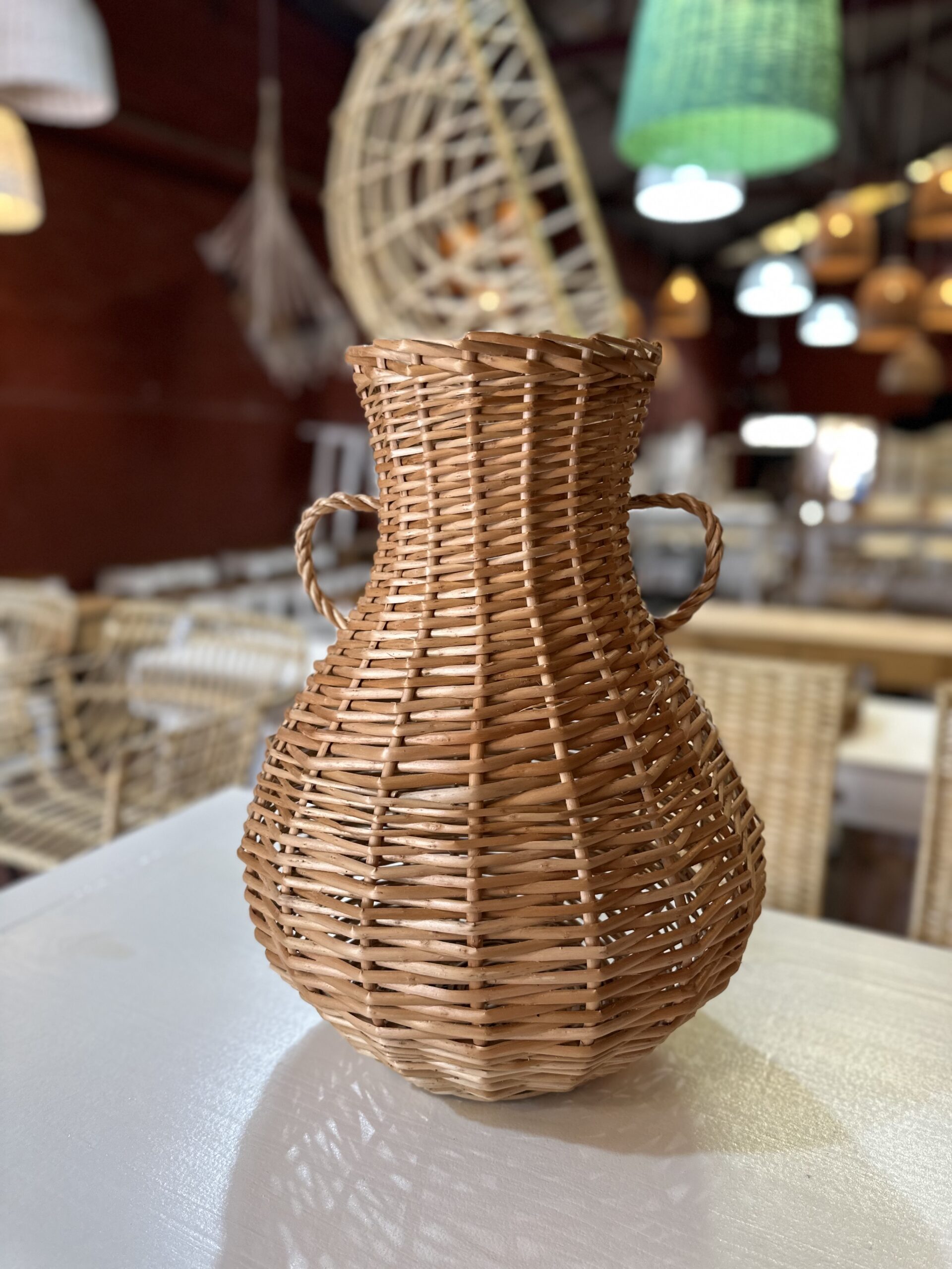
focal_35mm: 24
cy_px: 634
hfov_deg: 56.8
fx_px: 880
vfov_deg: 71.6
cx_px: 476
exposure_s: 1/50
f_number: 1.78
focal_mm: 6.86
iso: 160
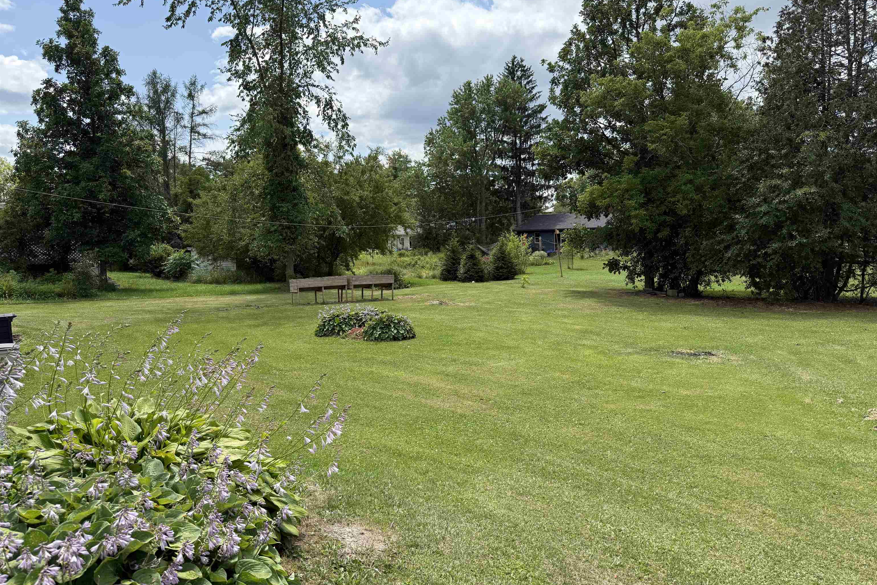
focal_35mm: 25
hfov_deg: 71.5
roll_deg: +1.4
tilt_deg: -4.1
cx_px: 438
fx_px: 609
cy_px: 280
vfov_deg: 51.3
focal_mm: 6.76
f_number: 1.78
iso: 100
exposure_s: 1/3759
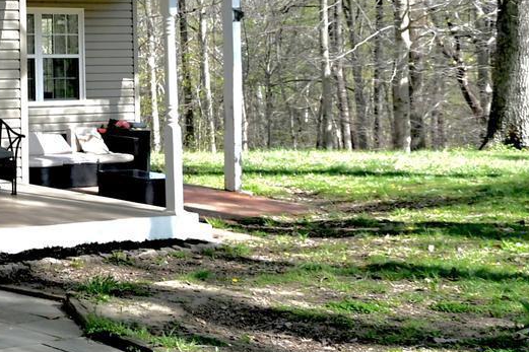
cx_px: -450
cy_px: -66
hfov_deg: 21.4
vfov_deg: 22.7
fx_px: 808
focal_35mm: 55
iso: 100
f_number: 7.1
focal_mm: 14
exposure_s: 1/160
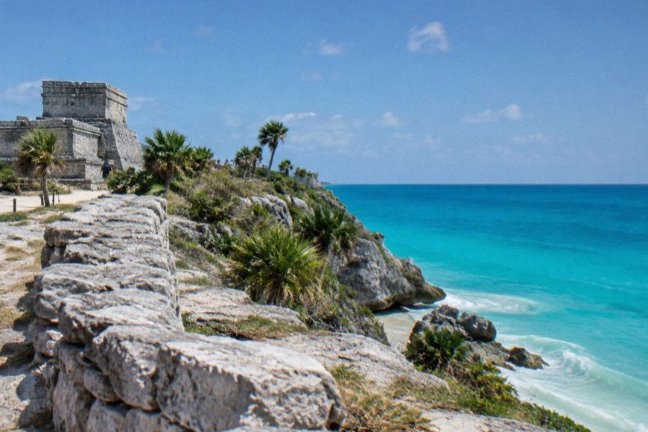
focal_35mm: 46
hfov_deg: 42.7
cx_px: 292
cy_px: 238
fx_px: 827
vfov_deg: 29.2
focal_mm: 40
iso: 100
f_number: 11
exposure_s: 1/125
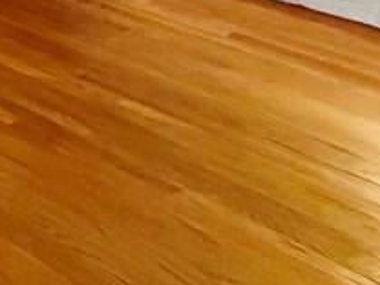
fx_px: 757
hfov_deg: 17.8
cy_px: -225
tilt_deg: -7.8
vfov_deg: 17.4
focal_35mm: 69
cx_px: -411
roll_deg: +3.2
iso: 800
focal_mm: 2.22
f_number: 2.2
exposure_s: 1/60
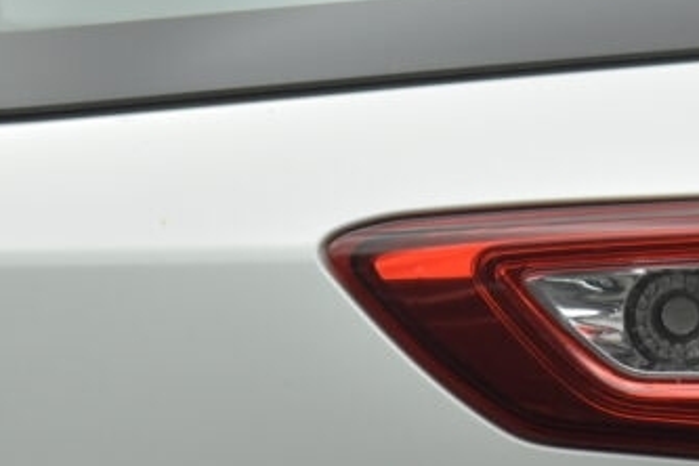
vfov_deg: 5.7
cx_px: 754
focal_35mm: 240
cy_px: 556
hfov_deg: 8.5
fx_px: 4660
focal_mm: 52
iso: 1600
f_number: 5.6
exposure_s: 1/125
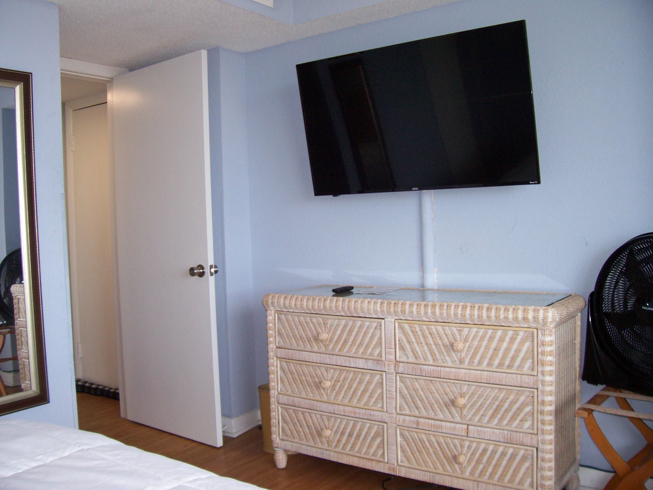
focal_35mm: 34
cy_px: 245
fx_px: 641
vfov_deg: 41.8
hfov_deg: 54.0
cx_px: 326
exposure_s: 1/112
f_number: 2.7
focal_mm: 5.6
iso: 140
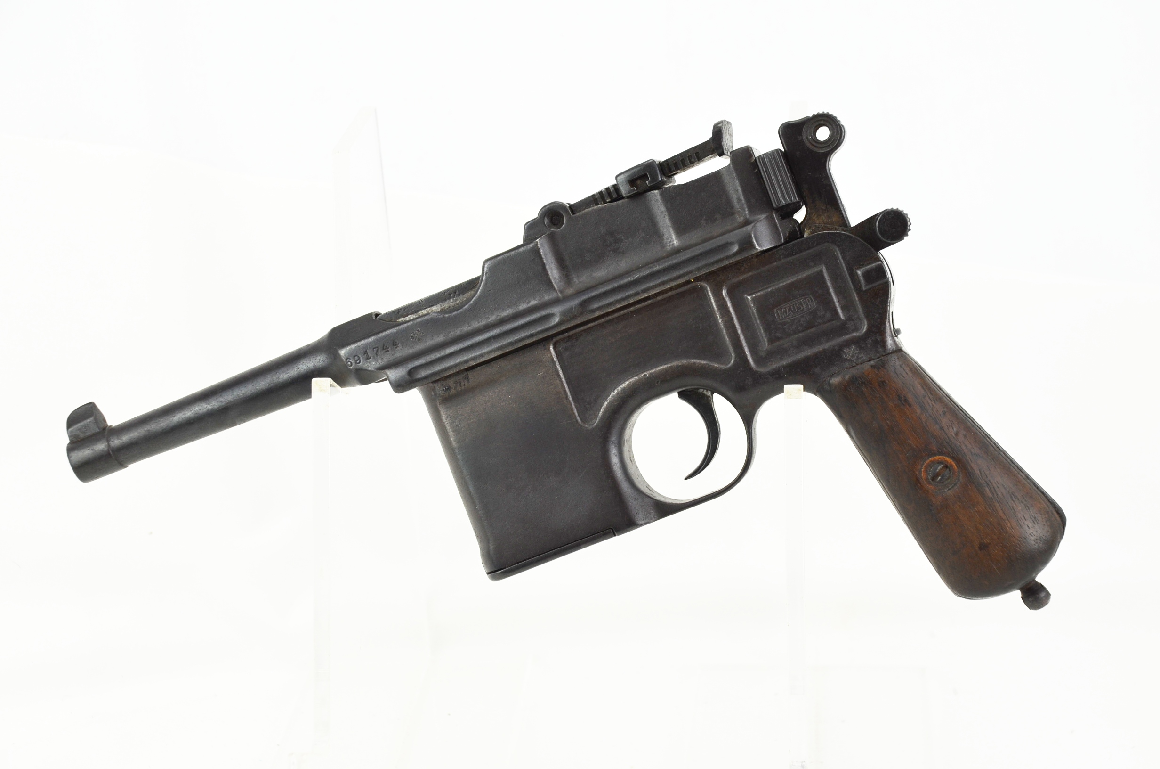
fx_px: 2315
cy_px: 384
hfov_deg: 28.1
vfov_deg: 18.8
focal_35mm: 72
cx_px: 580
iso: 360
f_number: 5.6
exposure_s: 1/125
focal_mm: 48
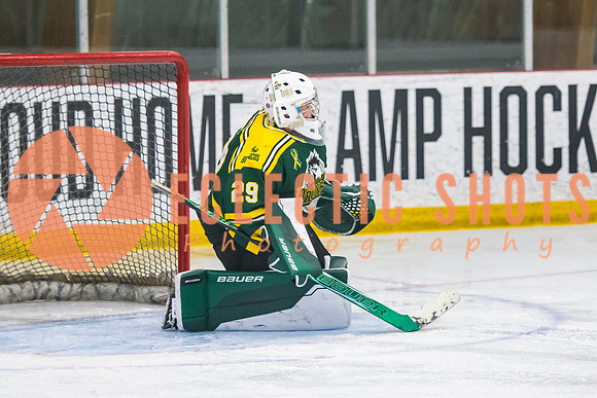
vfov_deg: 5.6
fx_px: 4076
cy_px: 192
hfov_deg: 8.4
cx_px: 289
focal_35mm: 246
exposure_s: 1/640
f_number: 3.2
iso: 3200
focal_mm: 135
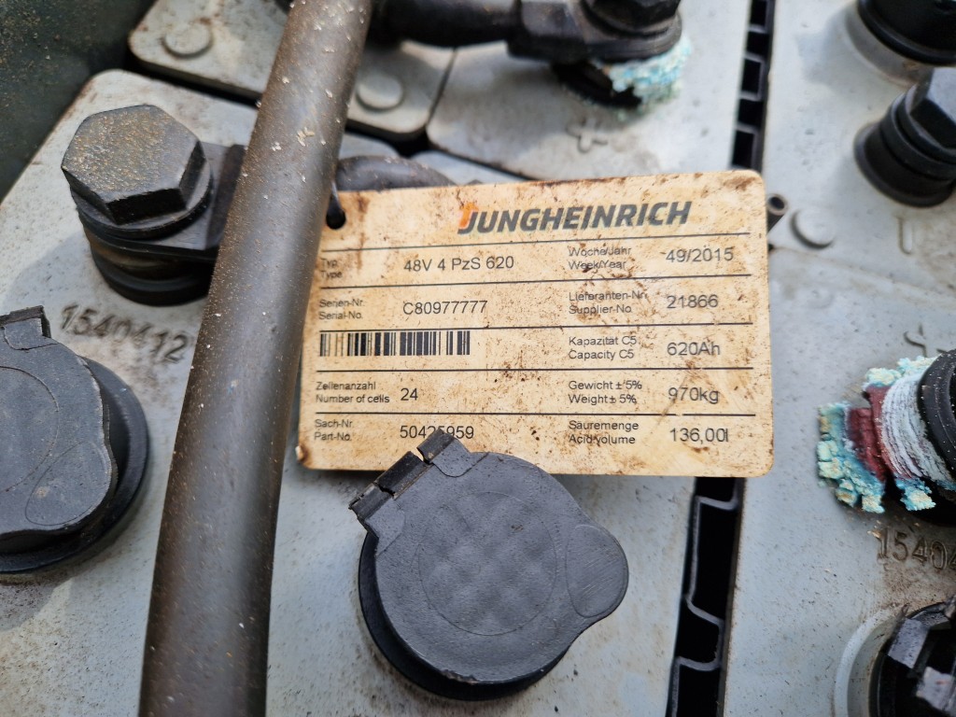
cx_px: 478
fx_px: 635
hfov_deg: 73.9
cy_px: 358
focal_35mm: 23
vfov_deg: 58.9
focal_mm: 5.4
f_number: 1.8
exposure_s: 1/306
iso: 50
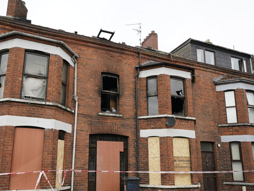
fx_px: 220
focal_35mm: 30
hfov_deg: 59.8
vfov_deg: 46.5
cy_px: 117
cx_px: 113
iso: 640
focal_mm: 20
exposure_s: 1/1000
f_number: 5
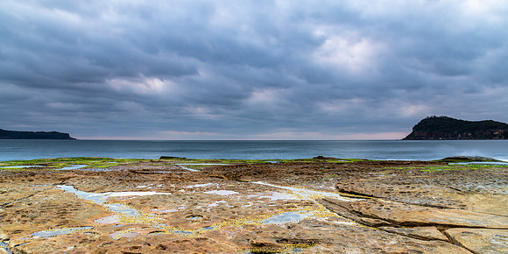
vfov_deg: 40.6
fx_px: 339
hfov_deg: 73.7
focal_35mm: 26
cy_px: 169
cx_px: 254
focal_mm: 24
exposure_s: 2
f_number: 9
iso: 64
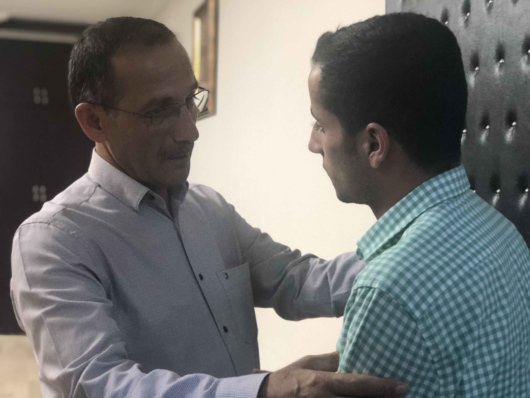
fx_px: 873
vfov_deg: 25.7
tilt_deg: -0.4
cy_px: 199
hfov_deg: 33.8
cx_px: 265
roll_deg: -2.4
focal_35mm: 57
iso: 320
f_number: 2.8
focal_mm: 6.6
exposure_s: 1/33
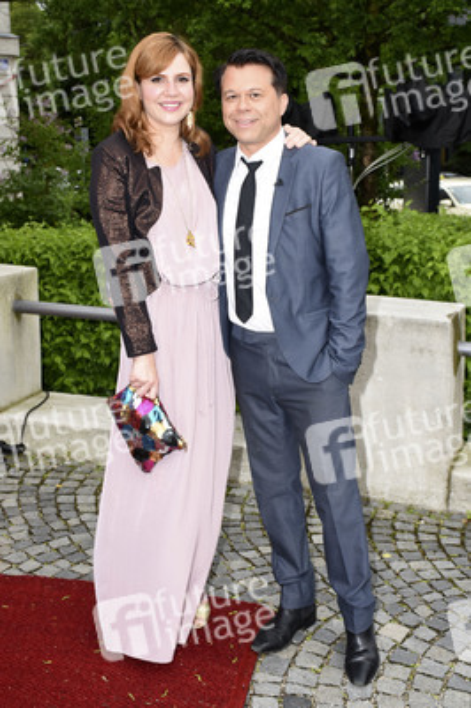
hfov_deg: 29.8
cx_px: 236
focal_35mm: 45
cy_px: 354
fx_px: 885
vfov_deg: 43.6
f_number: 5.6
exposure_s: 1/125
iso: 400
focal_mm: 30
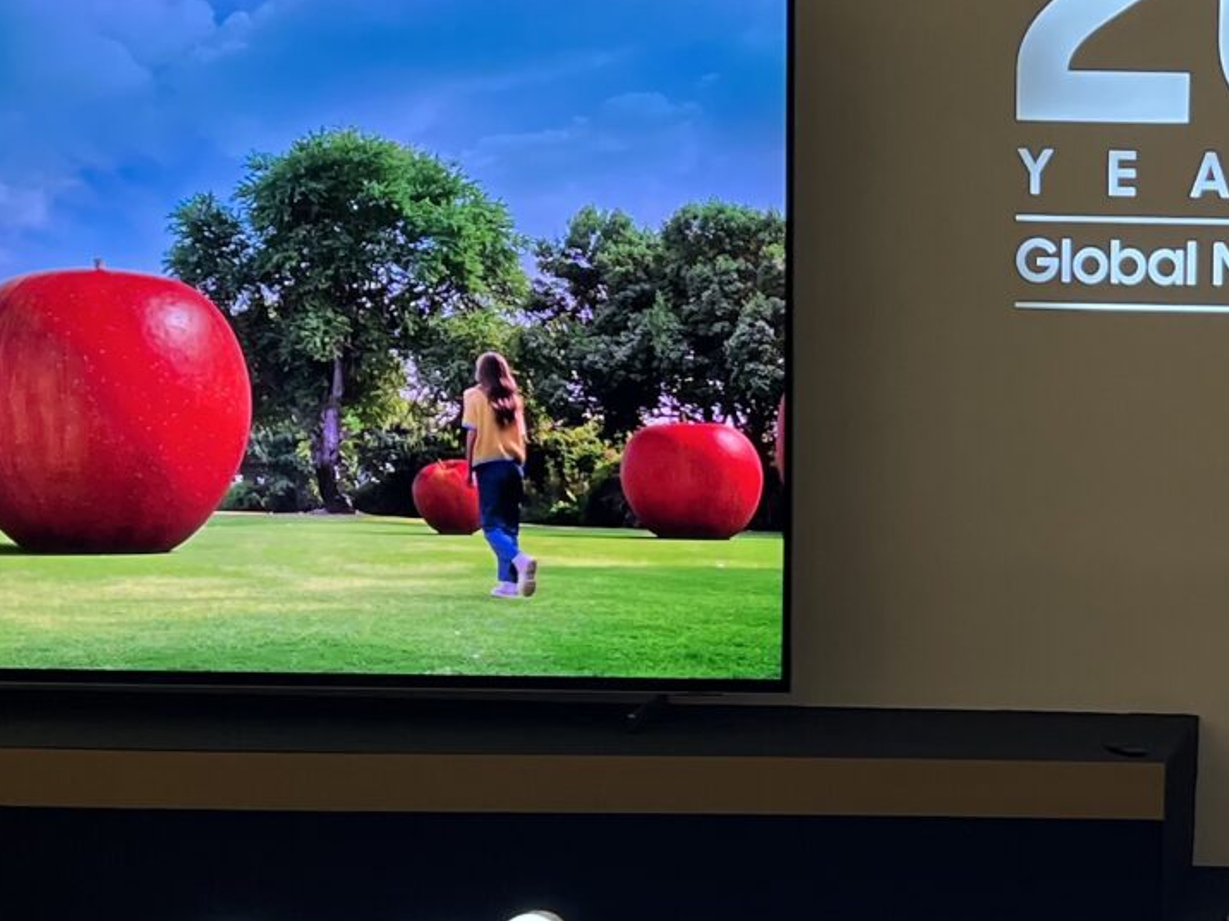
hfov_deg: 20.4
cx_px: 1224
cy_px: 605
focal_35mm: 93
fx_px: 3302
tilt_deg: -2.9
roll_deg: -0.9
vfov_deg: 15.9
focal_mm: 5.7
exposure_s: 1/120
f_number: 1.5
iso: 64
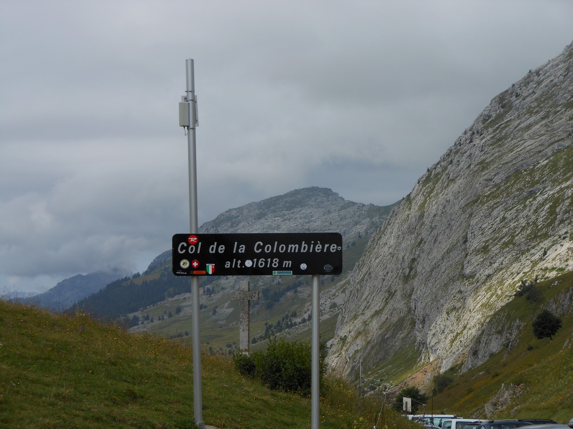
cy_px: 214
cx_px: 286
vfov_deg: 19.4
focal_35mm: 76
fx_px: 1258
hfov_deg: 25.7
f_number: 4.4
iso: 80
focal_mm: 13.6
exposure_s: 1/800
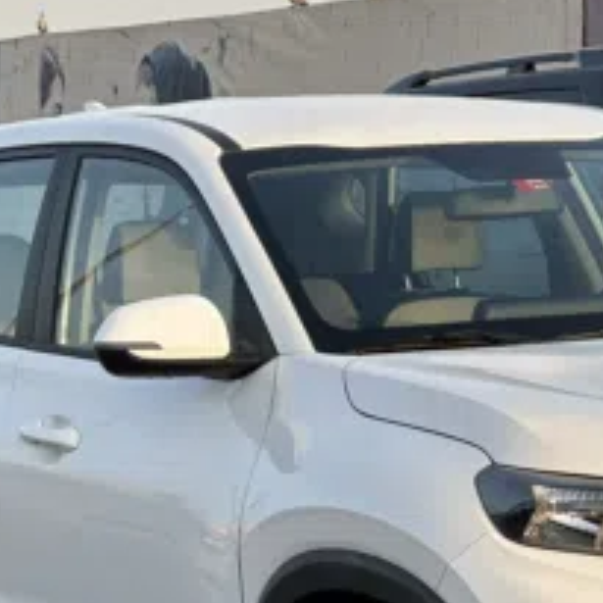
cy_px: 497
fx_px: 4178
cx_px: 471
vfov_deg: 8.2
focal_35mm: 212
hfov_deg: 8.2
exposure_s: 1/121
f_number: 2.8
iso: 20
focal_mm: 9
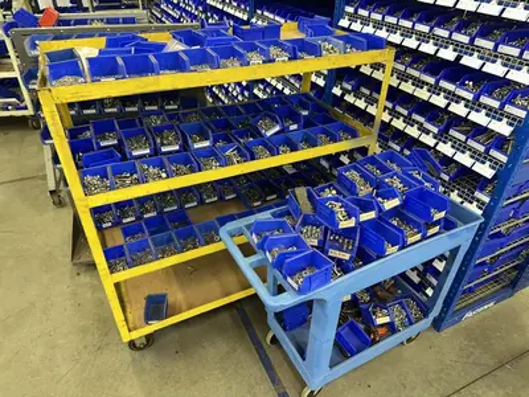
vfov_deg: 56.8
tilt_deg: -34.4
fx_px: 367
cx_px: 264
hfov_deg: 71.6
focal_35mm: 24
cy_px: 198
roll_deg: -2.0
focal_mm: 6.86
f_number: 1.78
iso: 80
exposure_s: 1/20
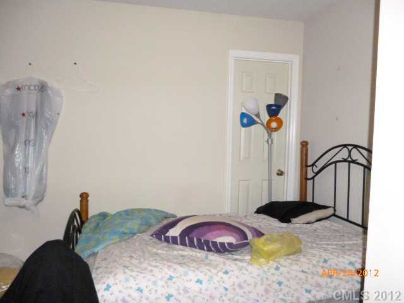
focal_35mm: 28
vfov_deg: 49.7
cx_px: 202
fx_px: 327
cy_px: 152
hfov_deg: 63.4
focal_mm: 5
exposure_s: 1/60
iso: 800
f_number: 3.1
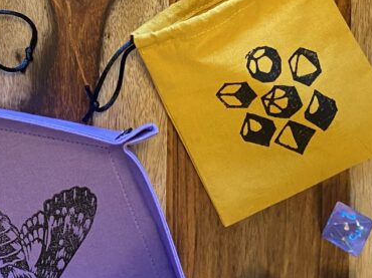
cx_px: -74
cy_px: -57
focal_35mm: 72
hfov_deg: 24.5
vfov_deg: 19.2
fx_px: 773
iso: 400
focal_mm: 4.25
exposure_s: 1/50
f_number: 1.8
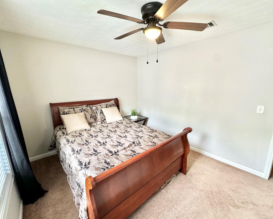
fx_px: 121
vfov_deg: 84.0
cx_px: 142
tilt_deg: -11.5
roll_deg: -0.6
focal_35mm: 15
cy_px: 110
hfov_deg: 96.7
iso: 160
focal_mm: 2.22
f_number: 2.2
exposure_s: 1/60
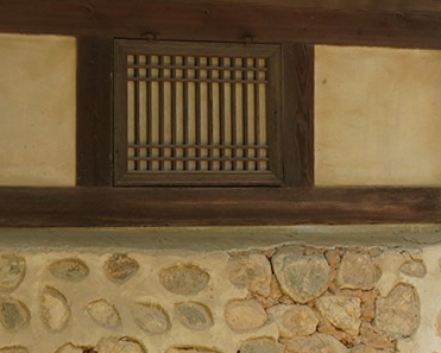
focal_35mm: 177
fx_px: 2311
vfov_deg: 8.7
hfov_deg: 10.8
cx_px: 468
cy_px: 50
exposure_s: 1/100
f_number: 8
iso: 200
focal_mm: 35
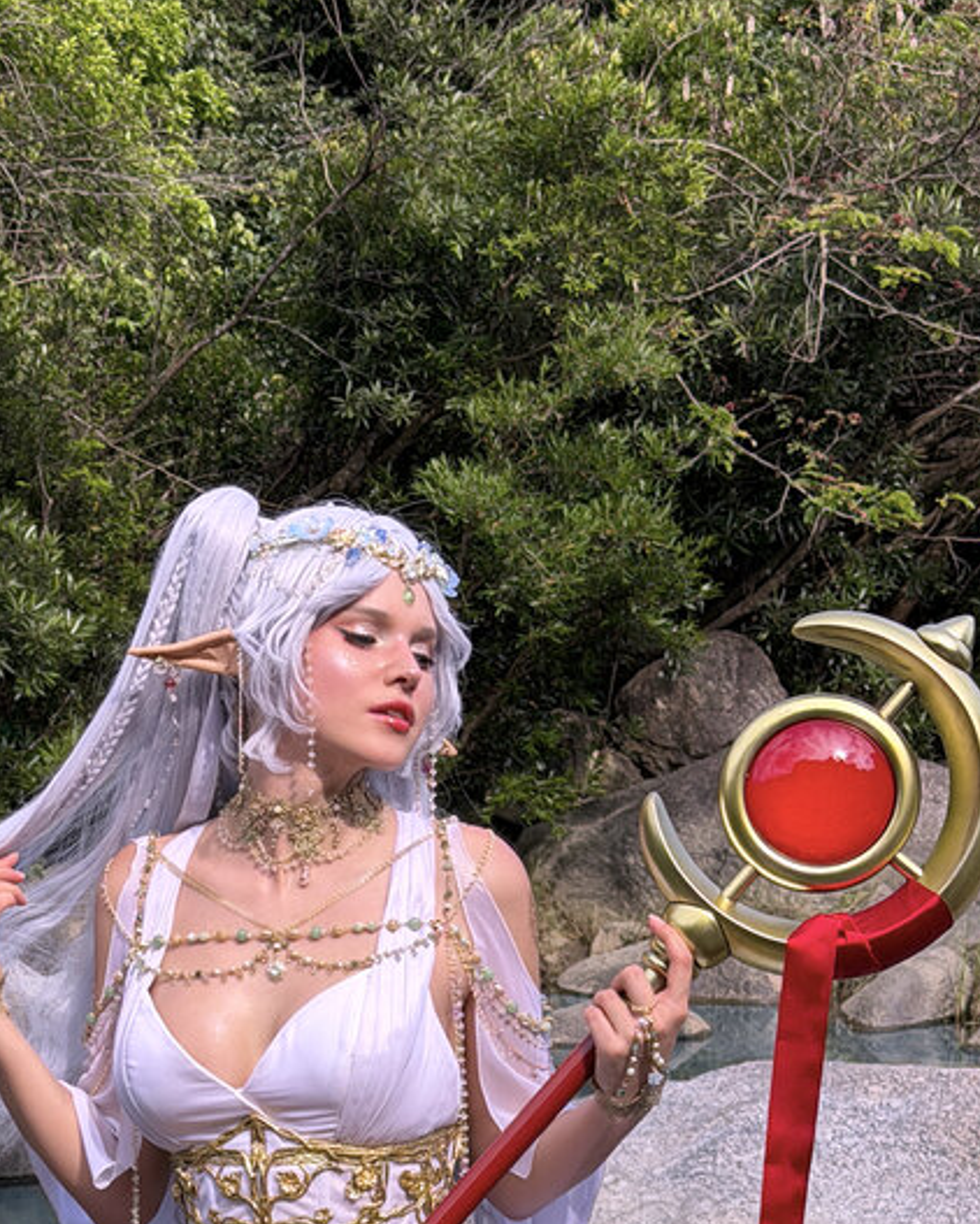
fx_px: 3478
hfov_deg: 15.9
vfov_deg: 19.4
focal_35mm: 96
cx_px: 228
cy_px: 1226
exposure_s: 1/2762
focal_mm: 6.76
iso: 64
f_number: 1.78
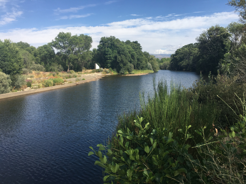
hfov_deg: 61.7
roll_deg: -0.8
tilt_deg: -4.0
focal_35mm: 29
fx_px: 206
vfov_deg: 48.2
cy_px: 92
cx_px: 123
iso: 25
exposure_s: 1/1425
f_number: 2.2
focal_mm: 4.15
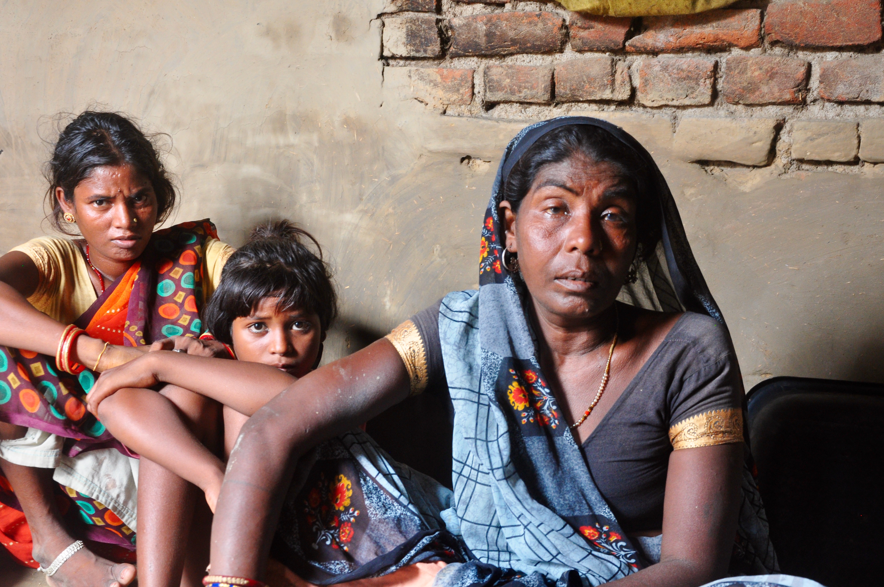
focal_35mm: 51
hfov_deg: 38.9
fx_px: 1251
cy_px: 294
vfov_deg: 26.4
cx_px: 442
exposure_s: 1/15
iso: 720
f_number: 6.3
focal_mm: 34
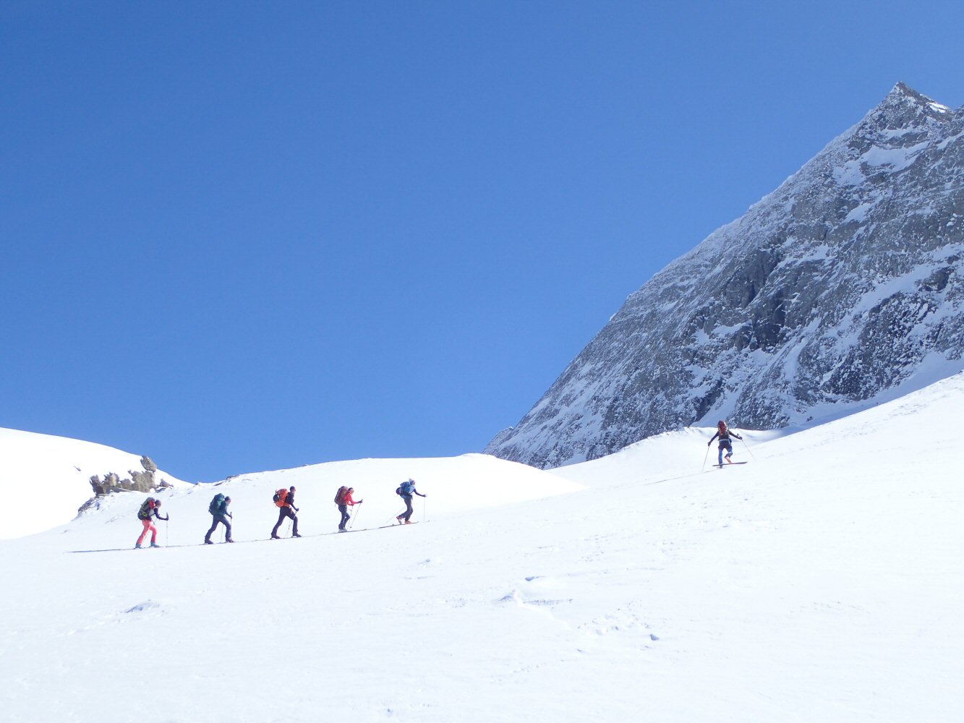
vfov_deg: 25.7
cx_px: 482
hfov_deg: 33.8
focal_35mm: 57
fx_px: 1588
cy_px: 362
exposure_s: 1/800
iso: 100
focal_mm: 10.29
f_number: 5
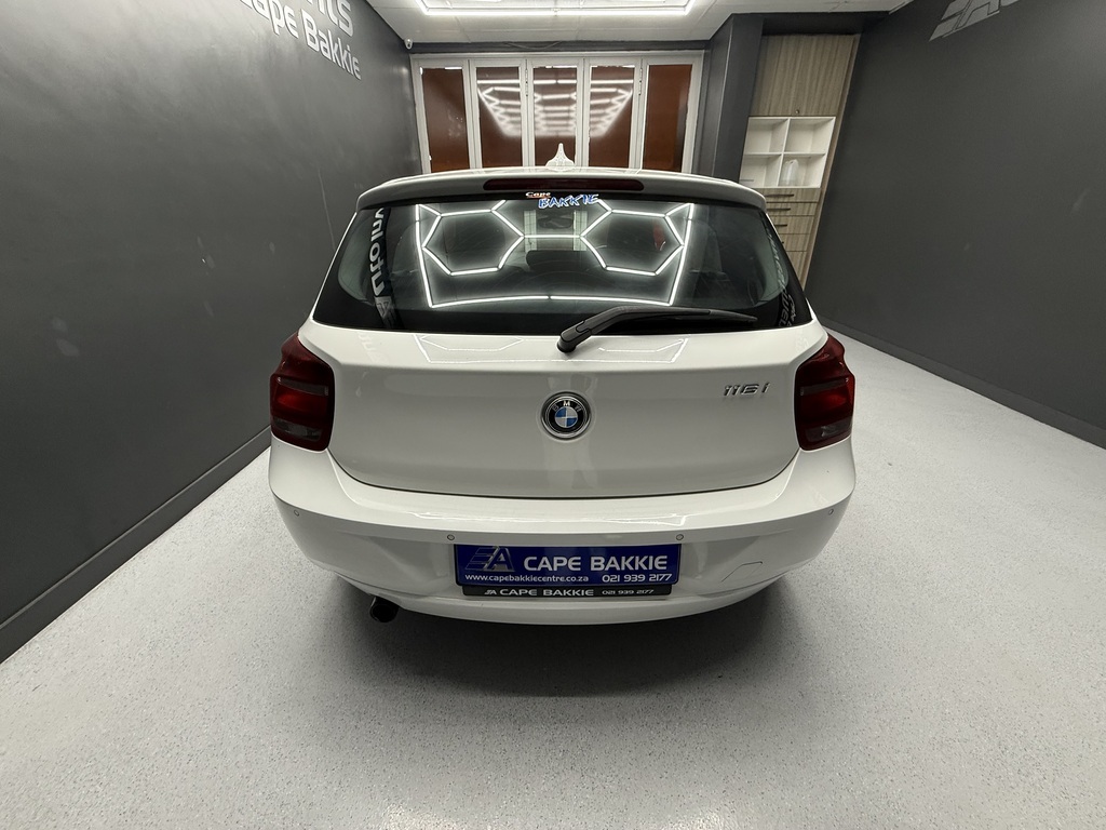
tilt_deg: -24.3
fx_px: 447
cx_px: 553
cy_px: 415
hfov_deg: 102.1
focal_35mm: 14
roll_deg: +1.4
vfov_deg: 85.7
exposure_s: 1/100
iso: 200
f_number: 2.2
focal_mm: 2.22
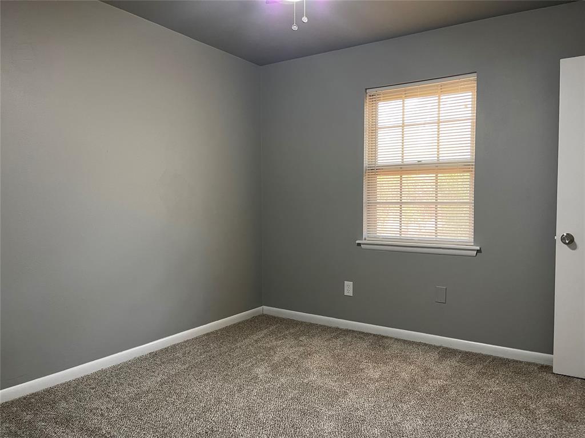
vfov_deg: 54.9
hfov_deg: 69.4
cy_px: 219
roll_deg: -0.6
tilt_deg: -3.7
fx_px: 422
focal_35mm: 25
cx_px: 292
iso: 125
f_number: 1.6
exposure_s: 1/60
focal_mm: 5.1
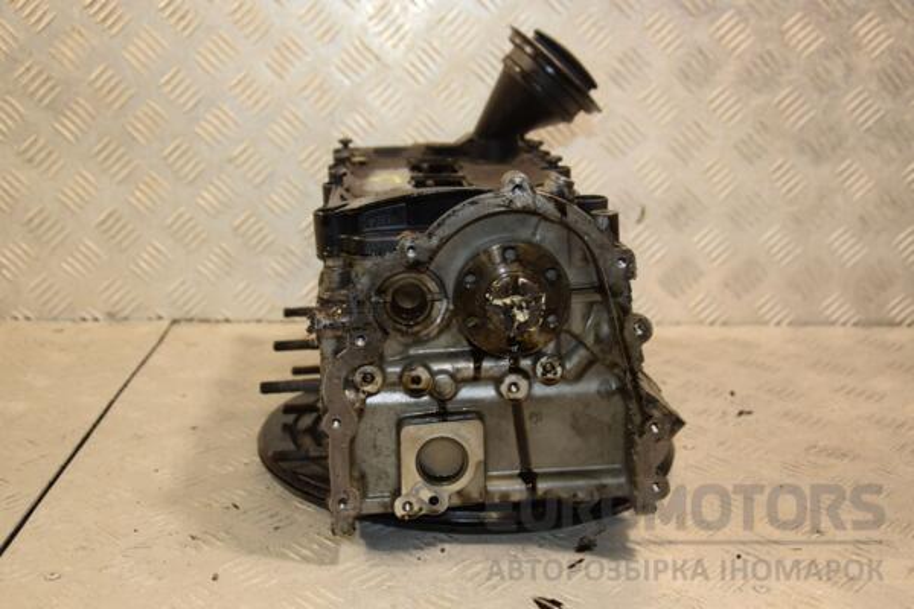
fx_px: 1219
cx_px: 457
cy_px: 304
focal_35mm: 48
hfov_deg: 41.1
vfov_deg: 28.1
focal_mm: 32
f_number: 5
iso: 800
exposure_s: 1/160
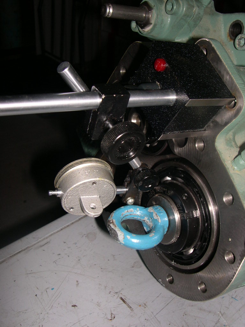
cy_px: 164
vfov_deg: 49.0
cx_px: 122
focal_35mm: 38
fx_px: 359
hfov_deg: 37.7
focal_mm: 8
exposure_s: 1/60
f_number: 7.6
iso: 100
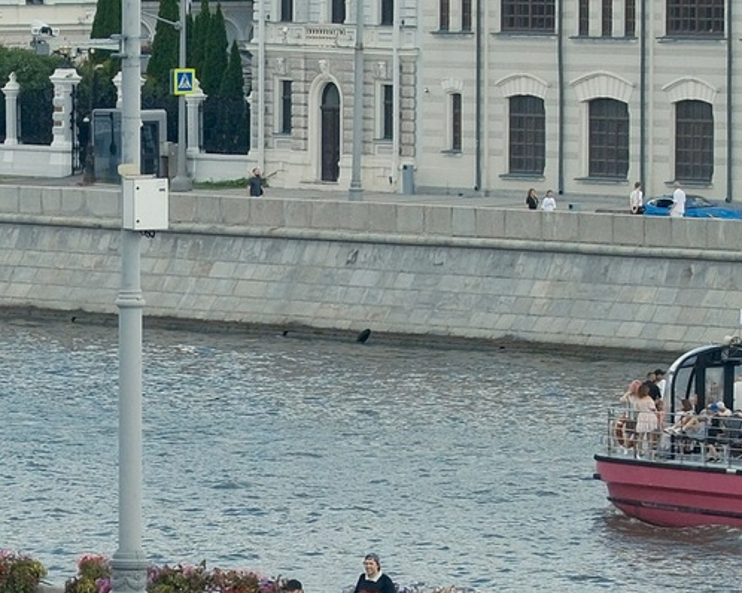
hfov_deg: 5.3
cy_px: 589
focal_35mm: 362
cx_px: 40
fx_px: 7947
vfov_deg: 4.3
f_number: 5.6
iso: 640
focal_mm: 50
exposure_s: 1/900
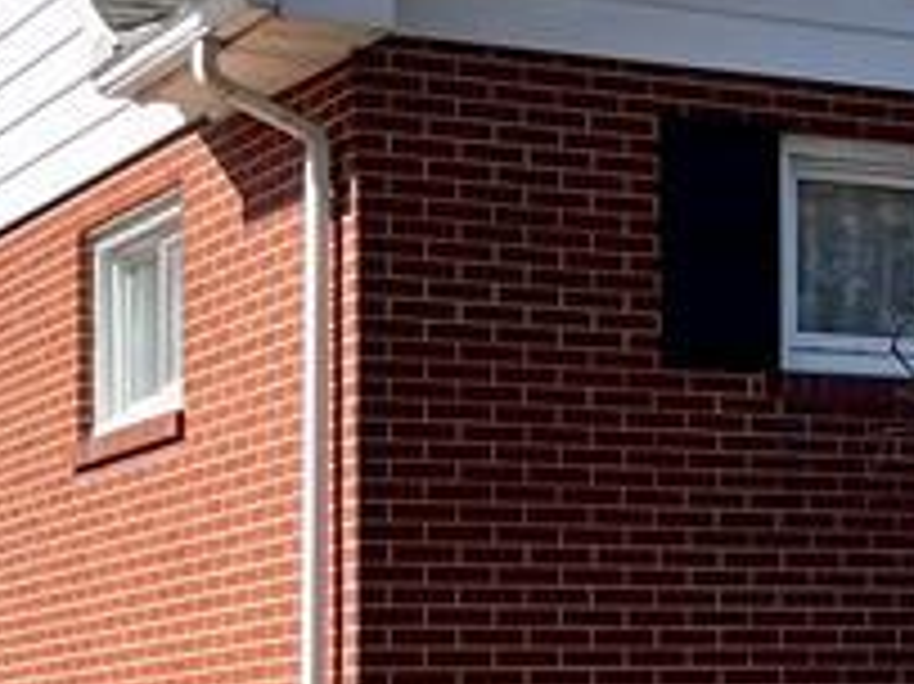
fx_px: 3457
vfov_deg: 11.3
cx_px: 1914
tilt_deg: +3.6
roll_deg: +1.4
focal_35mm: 131
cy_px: 486
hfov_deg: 12.8
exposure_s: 1/1225
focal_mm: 5.1
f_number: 1.6
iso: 50
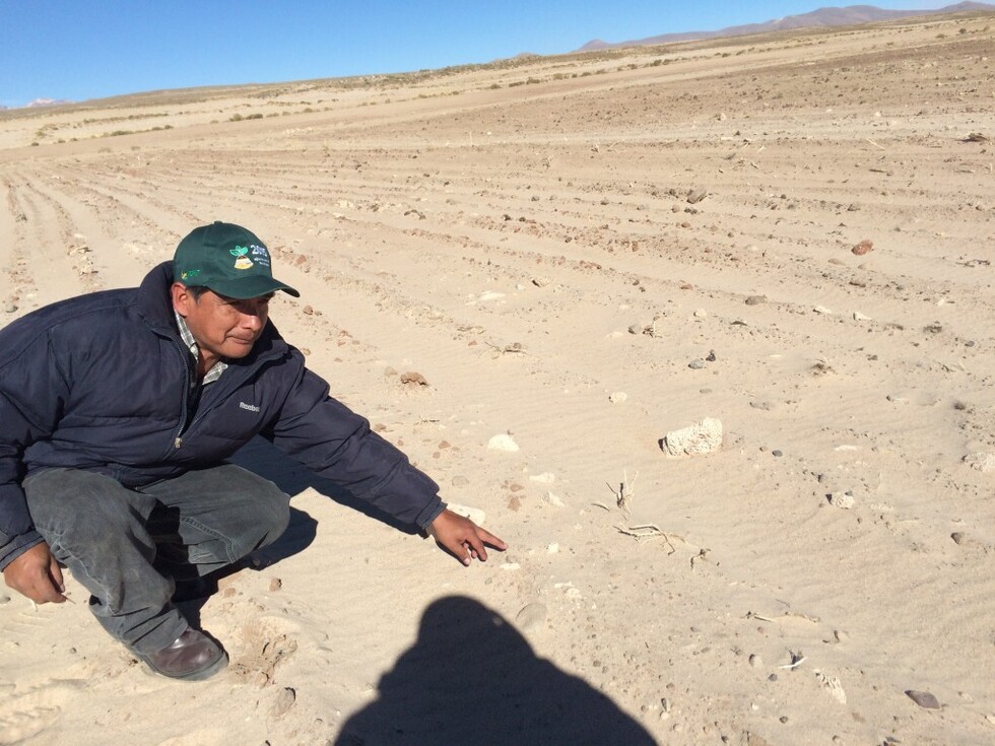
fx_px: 834
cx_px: 498
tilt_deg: -18.8
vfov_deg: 48.2
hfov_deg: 61.7
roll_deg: +7.2
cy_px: 373
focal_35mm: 29
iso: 32
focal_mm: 4.15
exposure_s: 1/3731
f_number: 2.2
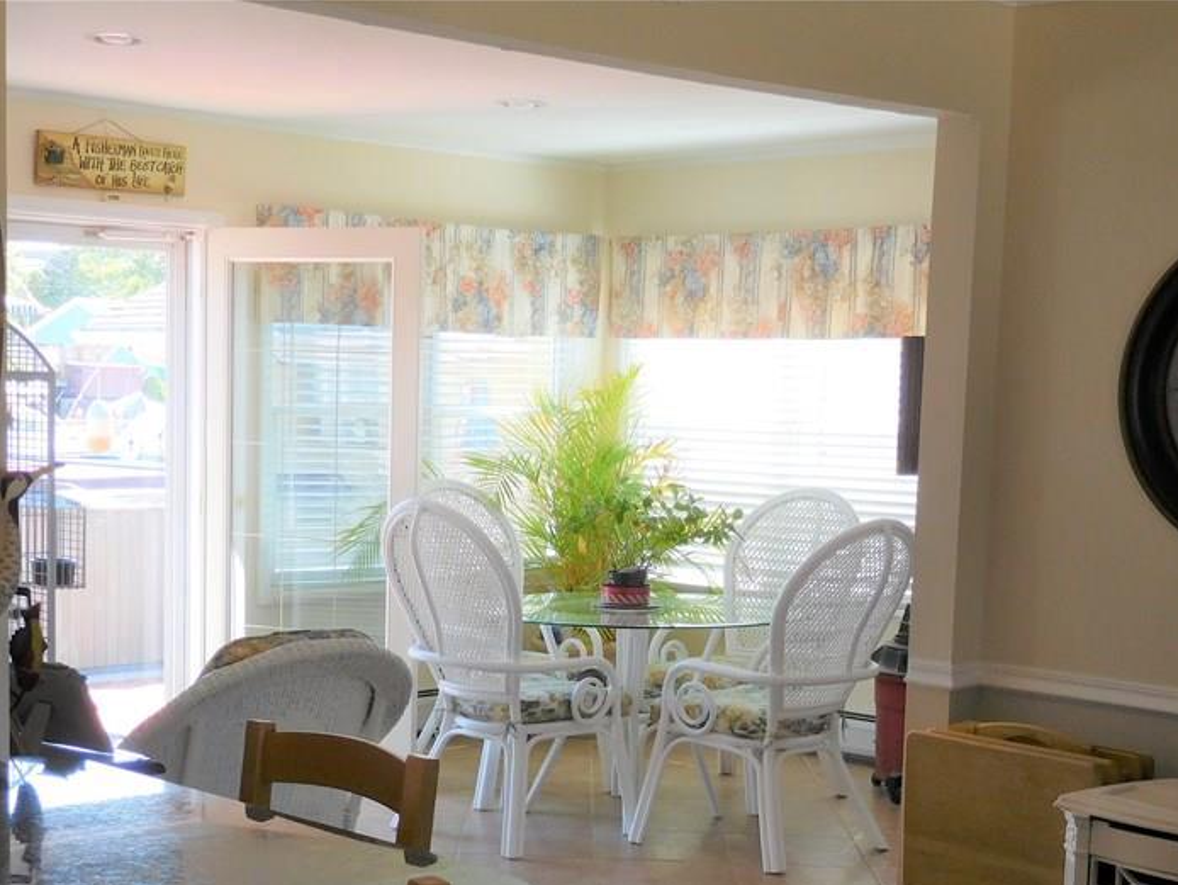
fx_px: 2008
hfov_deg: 32.6
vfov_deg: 24.6
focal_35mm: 59
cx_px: 514
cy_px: 651
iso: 125
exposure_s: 1/100
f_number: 3.9
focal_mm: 7.1
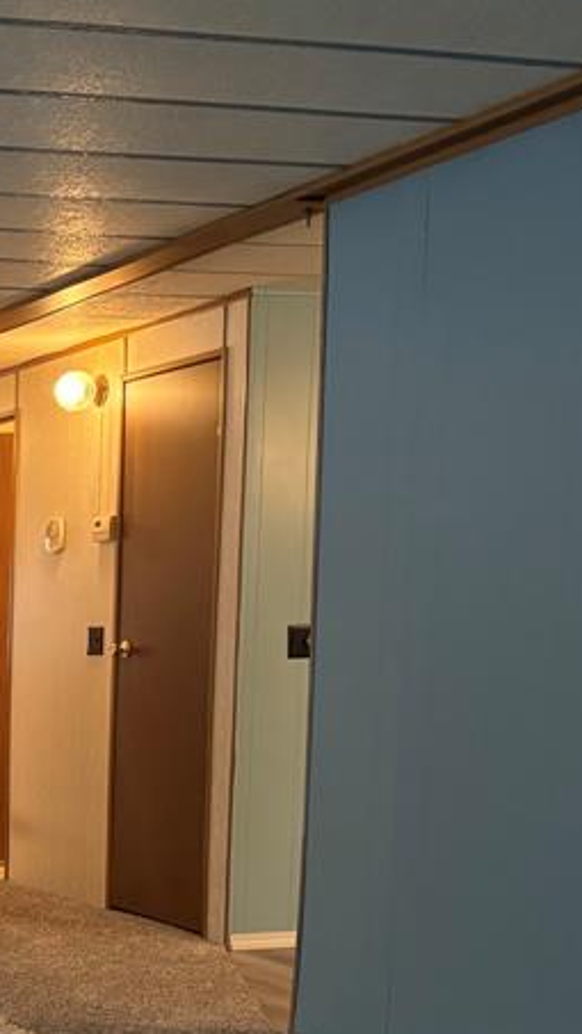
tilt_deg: -6.2
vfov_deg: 32.0
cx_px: -351
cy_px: 822
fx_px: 1755
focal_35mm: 64
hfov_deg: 16.7
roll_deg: +0.5
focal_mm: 5.96
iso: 400
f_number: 1.6
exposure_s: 1/60
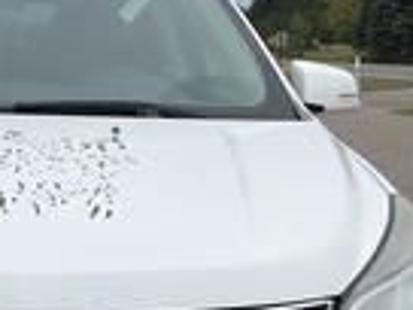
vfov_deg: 17.1
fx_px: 1014
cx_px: -12
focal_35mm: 85
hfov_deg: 22.1
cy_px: 289
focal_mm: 3
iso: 25
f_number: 1.8
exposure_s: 1/1984
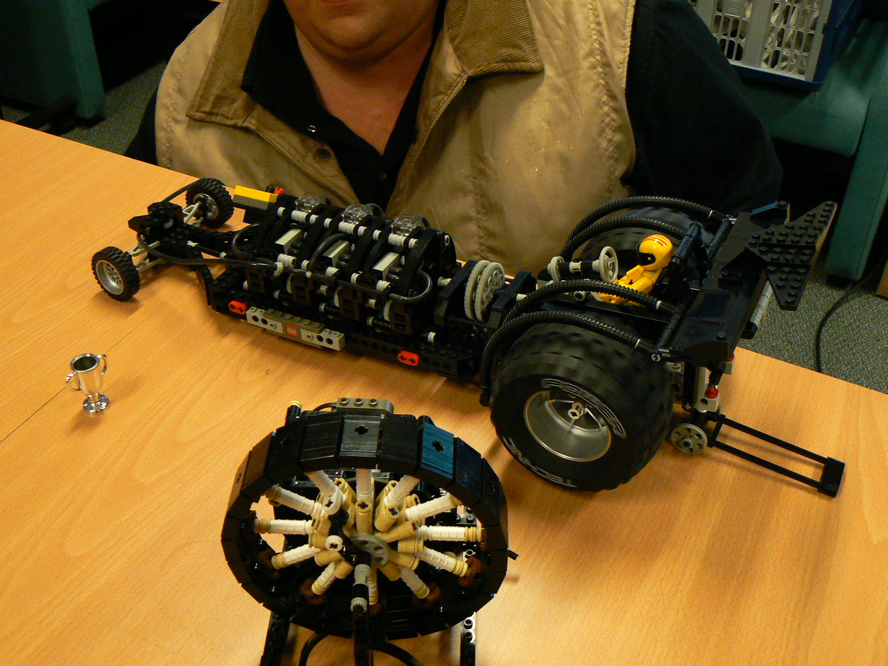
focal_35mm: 37
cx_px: 444
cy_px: 333
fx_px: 949
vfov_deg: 38.7
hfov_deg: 50.1
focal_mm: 6
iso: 200
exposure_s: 1/25
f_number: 2.8
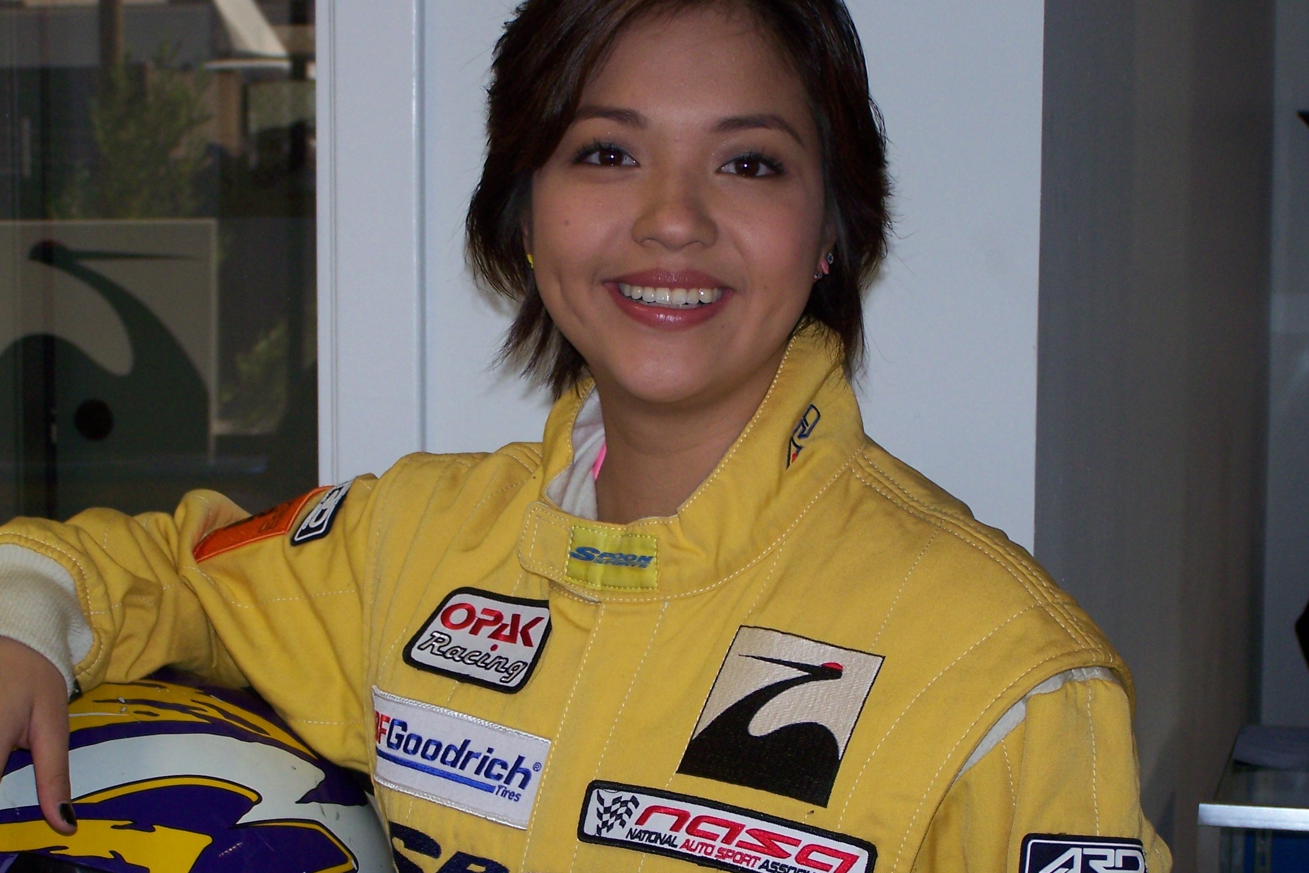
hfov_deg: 25.7
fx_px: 2872
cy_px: 473
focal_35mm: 79
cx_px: 653
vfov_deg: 17.3
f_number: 3.2
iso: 80
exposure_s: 1/100
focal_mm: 12.4
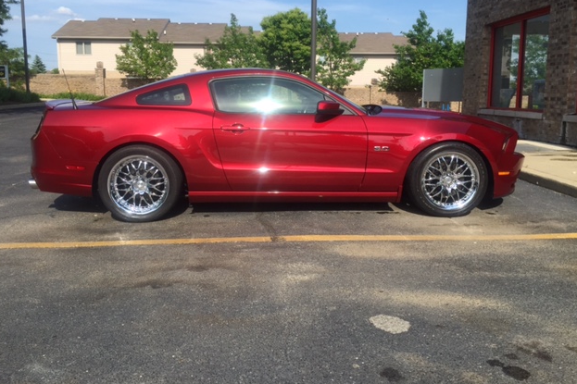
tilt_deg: -7.2
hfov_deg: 60.3
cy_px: 167
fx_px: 497
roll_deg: -1.9
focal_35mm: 31
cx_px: 286
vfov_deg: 42.2
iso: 32
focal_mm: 4.15
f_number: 2.2
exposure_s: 1/1721
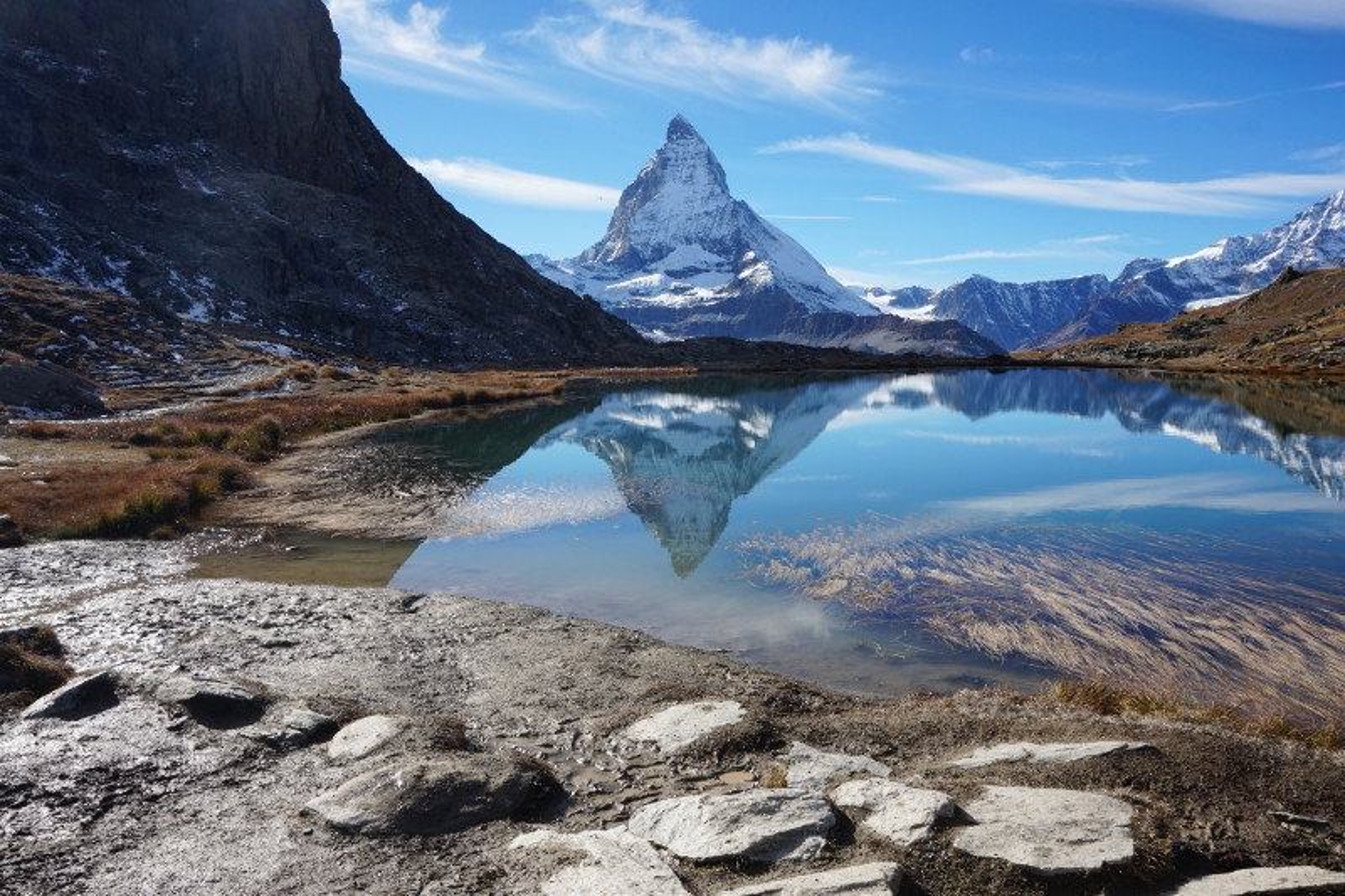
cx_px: 672
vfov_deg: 45.7
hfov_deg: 64.6
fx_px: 1065
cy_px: 448
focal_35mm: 28
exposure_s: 1/125
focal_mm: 19
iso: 100
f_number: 14
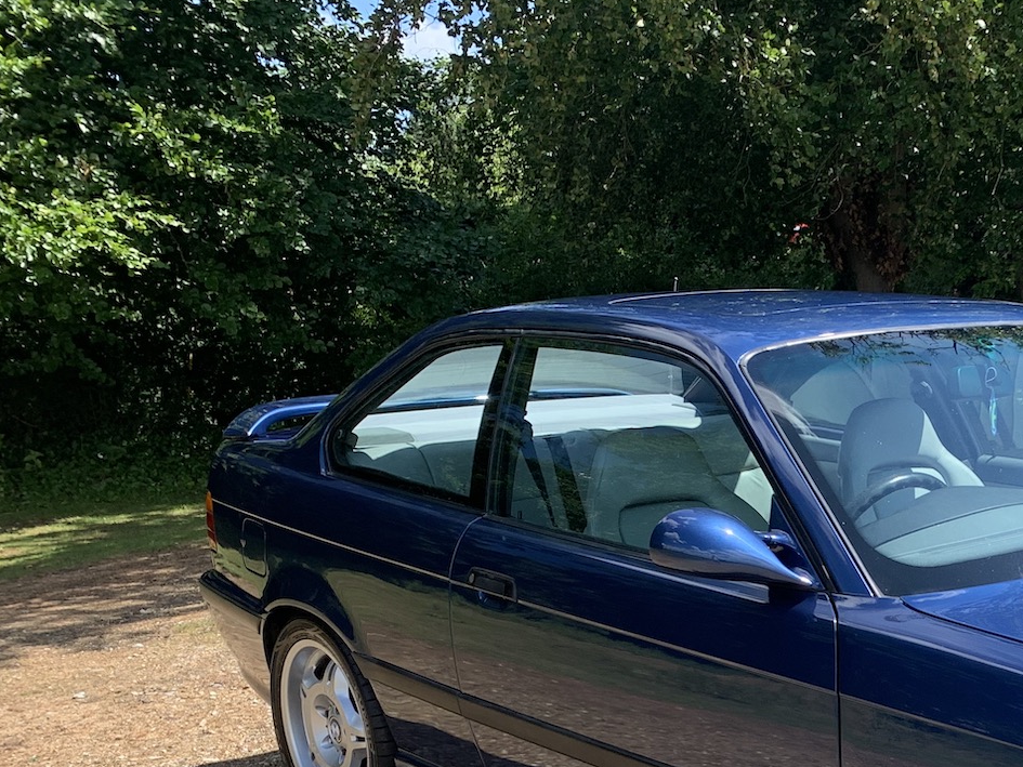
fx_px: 1626
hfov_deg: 32.0
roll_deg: +1.3
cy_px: 784
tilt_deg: -13.7
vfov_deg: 25.2
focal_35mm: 55
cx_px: 1046
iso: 25
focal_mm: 4.25
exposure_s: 1/1124
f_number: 1.8
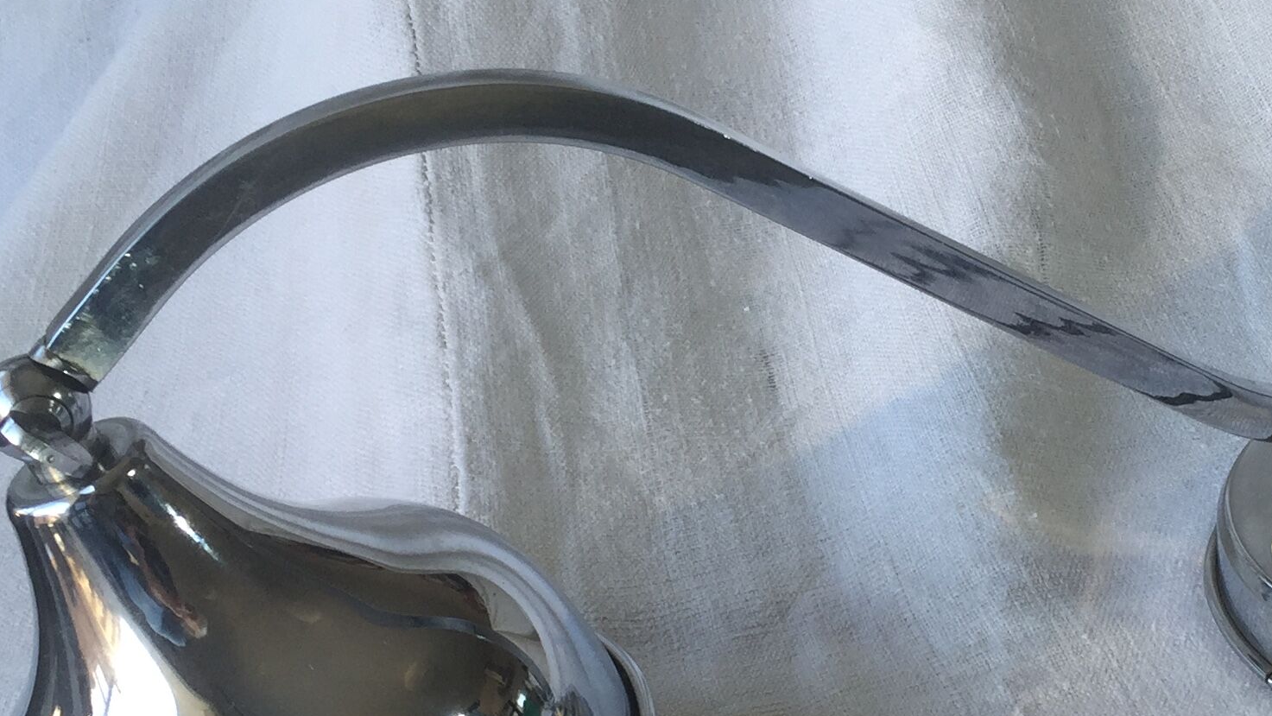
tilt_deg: -29.9
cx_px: 1036
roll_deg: +7.3
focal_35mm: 70
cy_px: 498
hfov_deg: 29.4
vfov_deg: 17.2
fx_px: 2361
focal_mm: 4.15
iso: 32
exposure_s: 1/120
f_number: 2.2
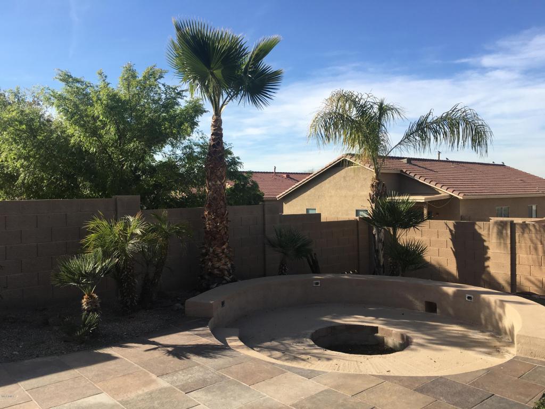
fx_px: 457
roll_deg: +0.9
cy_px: 204
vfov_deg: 48.2
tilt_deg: -0.8
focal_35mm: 29
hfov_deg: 61.7
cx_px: 272
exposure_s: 1/1166
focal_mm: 4.15
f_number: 2.2
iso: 25
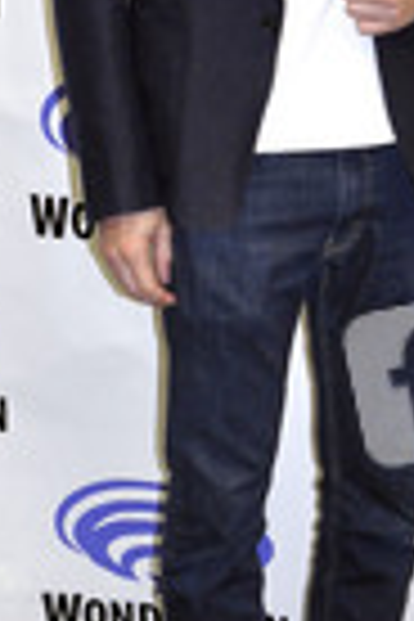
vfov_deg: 19.5
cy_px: 135
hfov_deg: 13.2
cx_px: 169
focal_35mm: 104
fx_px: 1794
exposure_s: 1/60
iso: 1000
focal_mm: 24
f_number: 4.5
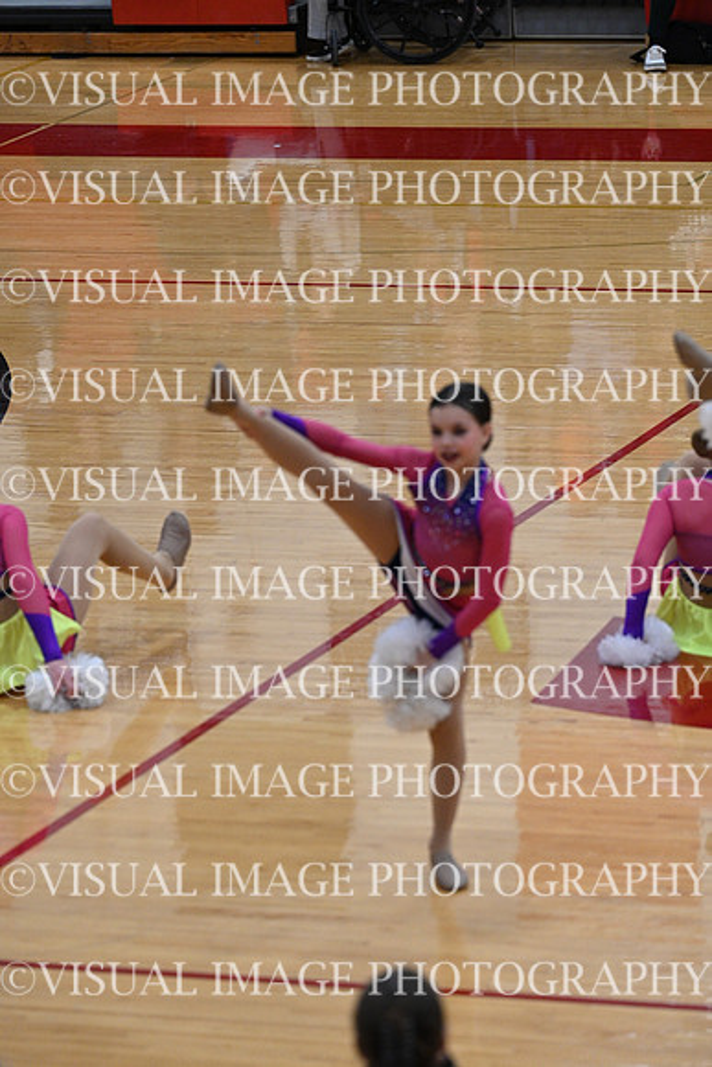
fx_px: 5929
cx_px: 356
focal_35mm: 200
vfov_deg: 10.3
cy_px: 534
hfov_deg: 6.9
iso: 4000
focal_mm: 200
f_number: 4
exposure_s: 1/400
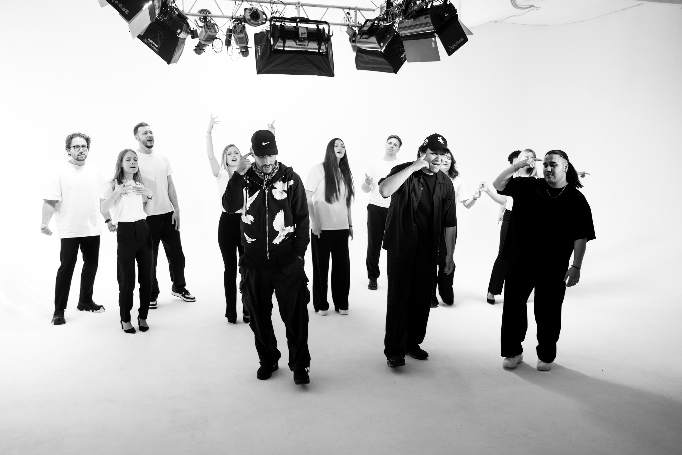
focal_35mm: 33
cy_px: 244
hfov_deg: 57.9
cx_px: 341
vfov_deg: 40.5
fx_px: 617
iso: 250
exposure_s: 1/160
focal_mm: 30.4
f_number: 2.8
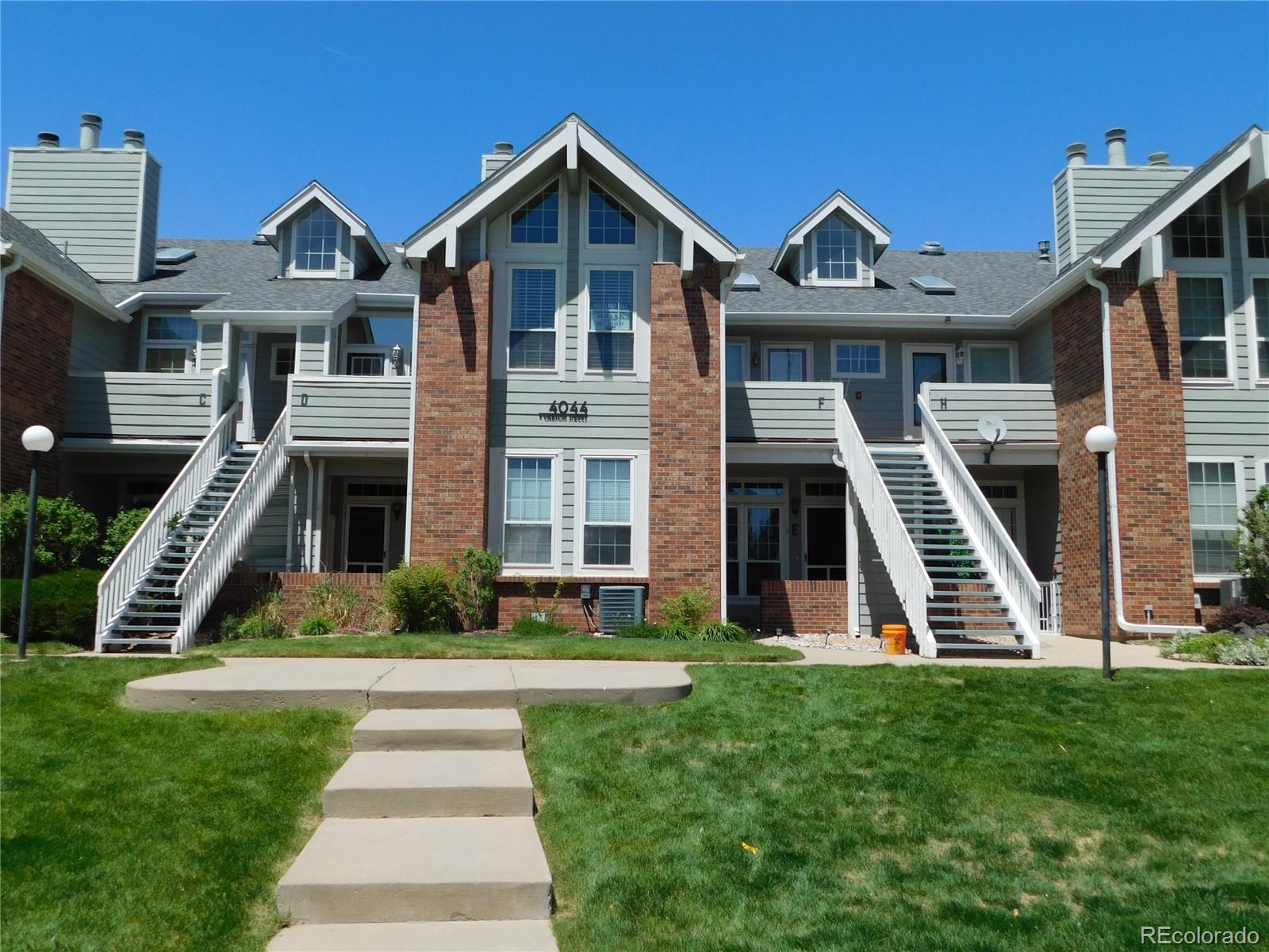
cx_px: 634
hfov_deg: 60.0
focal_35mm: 30
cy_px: 476
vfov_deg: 46.8
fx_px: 1100
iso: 125
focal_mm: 5.3
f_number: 6.4
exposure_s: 1/500
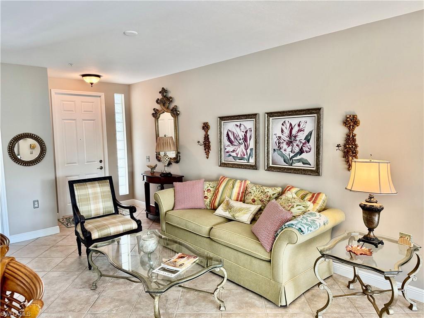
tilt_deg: -4.6
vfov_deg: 56.8
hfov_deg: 71.6
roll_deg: +1.6
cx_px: 212
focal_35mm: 24
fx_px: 294
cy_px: 159
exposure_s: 1/120
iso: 200
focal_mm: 6.76
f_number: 1.78
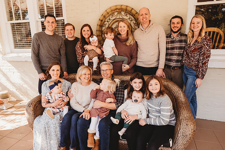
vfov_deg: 53.2
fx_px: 150
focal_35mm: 24
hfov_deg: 73.7
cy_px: 75
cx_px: 112
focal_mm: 24
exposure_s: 1/200
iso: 250
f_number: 4.5
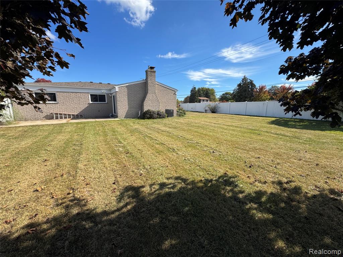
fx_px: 139
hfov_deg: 102.1
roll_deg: +0.0
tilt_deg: -10.2
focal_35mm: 14
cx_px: 172
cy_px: 128
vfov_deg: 85.7
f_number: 2.2
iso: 50
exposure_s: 1/1323
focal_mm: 2.22
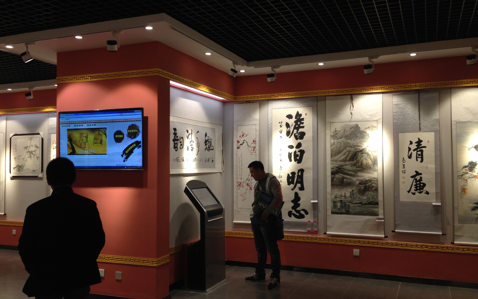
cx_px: 237
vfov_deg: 35.3
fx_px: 469
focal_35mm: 36
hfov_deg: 54.0
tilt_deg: +1.9
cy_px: 151
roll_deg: -1.6
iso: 50
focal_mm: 4.12
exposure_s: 1/30
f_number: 2.4
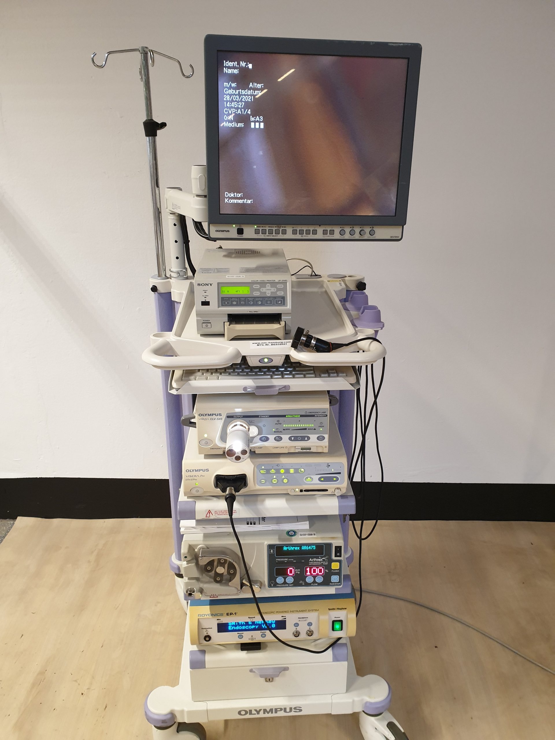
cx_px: 278
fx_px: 556
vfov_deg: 67.3
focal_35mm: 26
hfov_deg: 53.1
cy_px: 370
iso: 250
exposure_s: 1/33
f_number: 2.4
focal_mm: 4.3
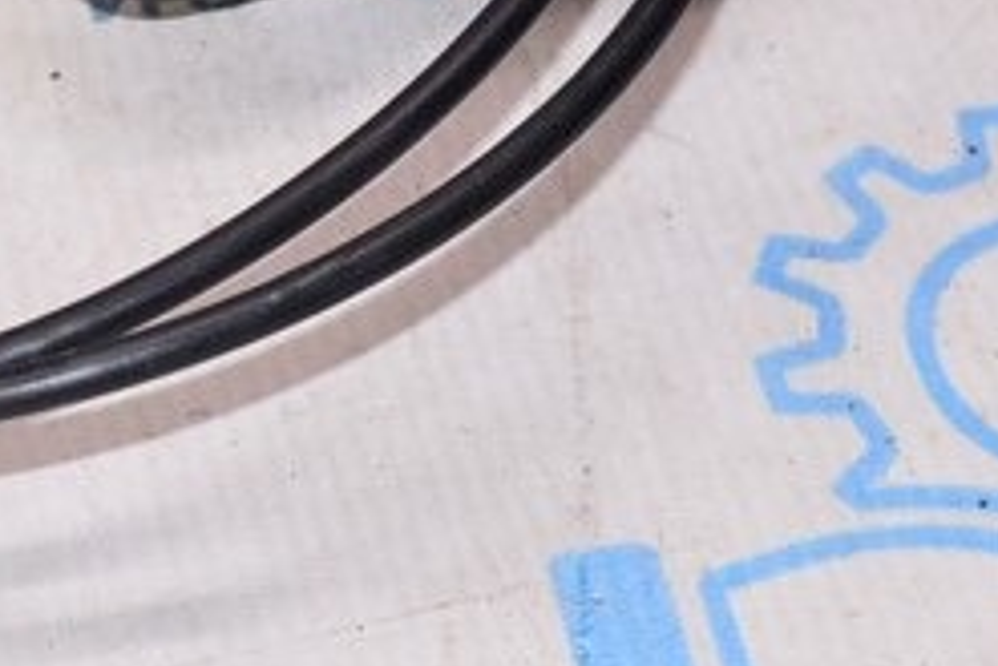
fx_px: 4133
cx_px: 77
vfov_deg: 9.2
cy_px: 313
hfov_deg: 13.6
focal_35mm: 149
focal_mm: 24
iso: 1600
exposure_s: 1/125
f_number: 8
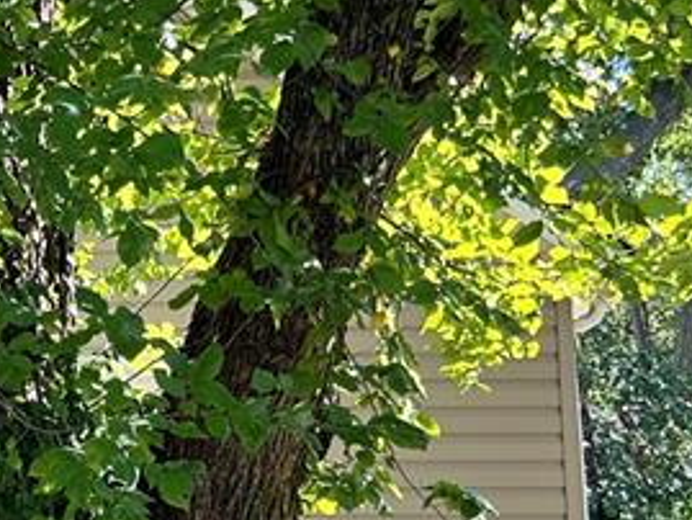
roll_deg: +0.7
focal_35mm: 99
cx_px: -304
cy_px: 445
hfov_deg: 18.0
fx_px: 1980
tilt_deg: +8.2
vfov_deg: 14.8
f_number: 1.5
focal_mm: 5.7
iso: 50
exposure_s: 1/471
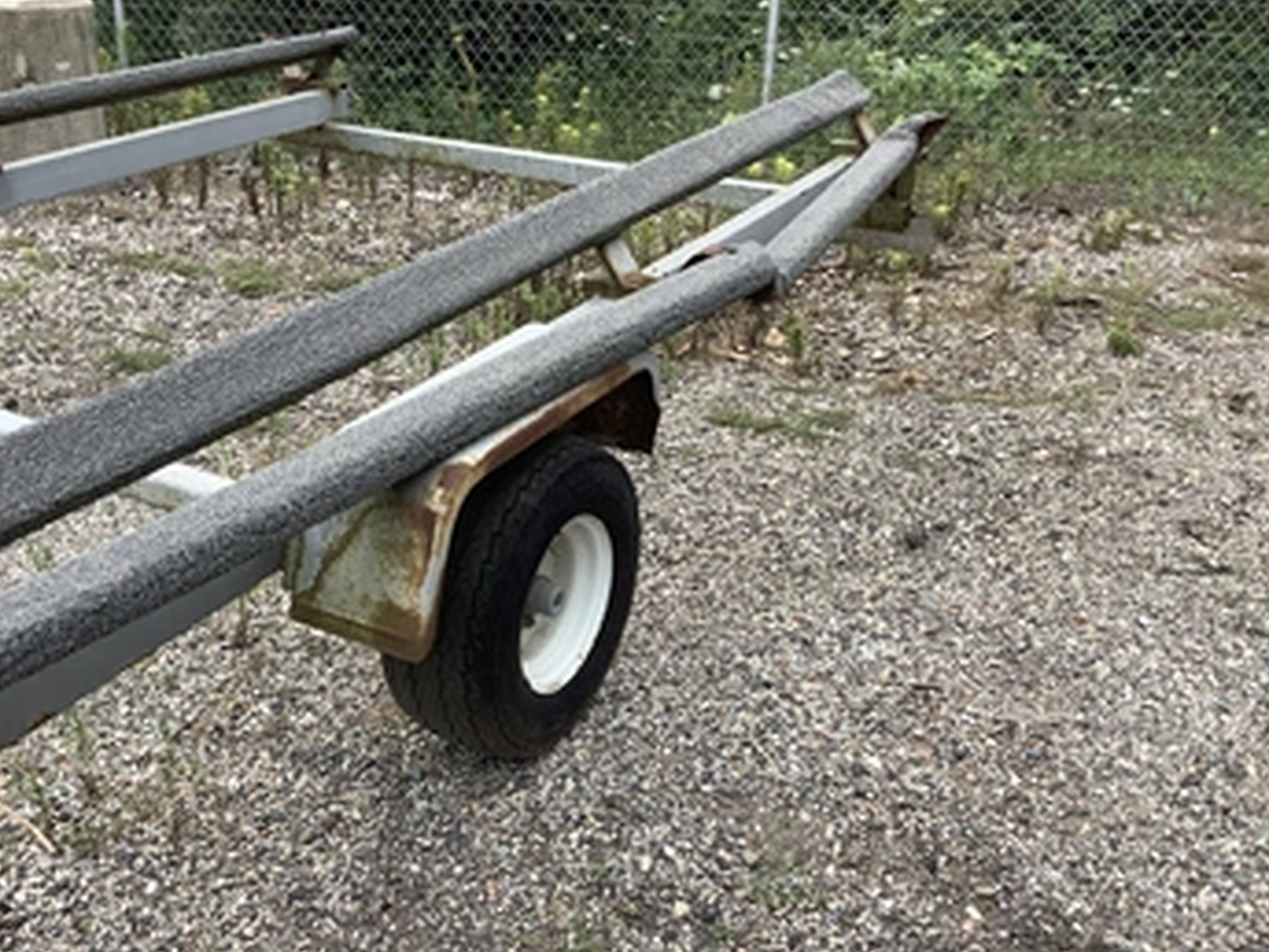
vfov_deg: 39.7
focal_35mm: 36
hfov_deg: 51.3
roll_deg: -2.4
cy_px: 491
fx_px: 1320
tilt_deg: -24.9
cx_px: 587
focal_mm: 3.3
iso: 25
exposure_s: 1/509
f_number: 2.4
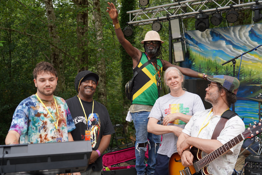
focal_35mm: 38
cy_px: 88
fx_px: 277
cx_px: 131
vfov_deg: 35.1
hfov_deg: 50.7
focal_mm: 38
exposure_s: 1/160
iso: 160
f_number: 4
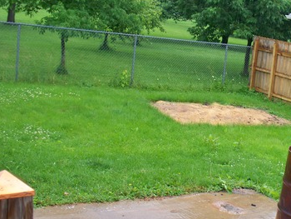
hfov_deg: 29.5
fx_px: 538
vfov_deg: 22.9
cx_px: 234
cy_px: 92
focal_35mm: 64
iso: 80
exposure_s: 1/60
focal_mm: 7.54
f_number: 2.8
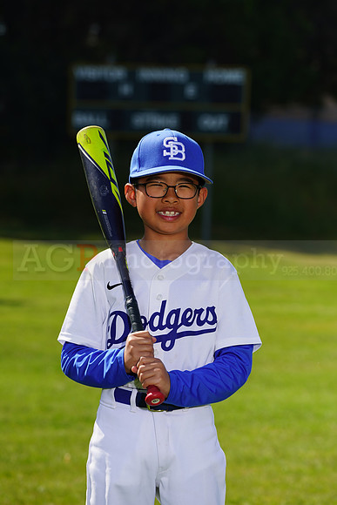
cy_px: 252
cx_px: 168
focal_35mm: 200
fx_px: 2806
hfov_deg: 6.9
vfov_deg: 10.3
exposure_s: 1/250
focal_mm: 200
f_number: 8
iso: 100
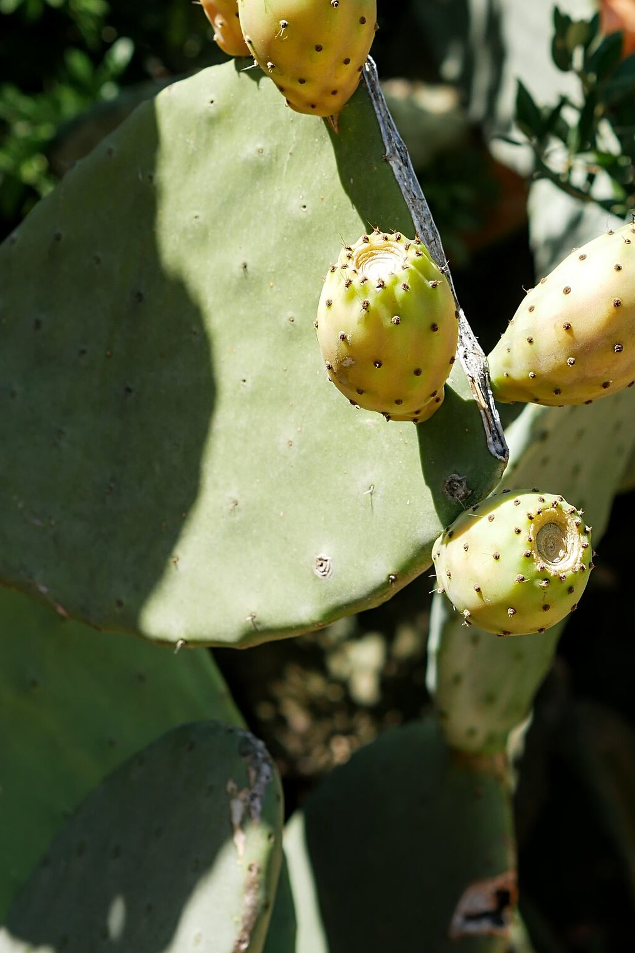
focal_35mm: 148
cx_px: 489
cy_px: 228
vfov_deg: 13.8
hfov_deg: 9.2
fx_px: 3917
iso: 200
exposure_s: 1/800
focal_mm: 45
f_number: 3.9
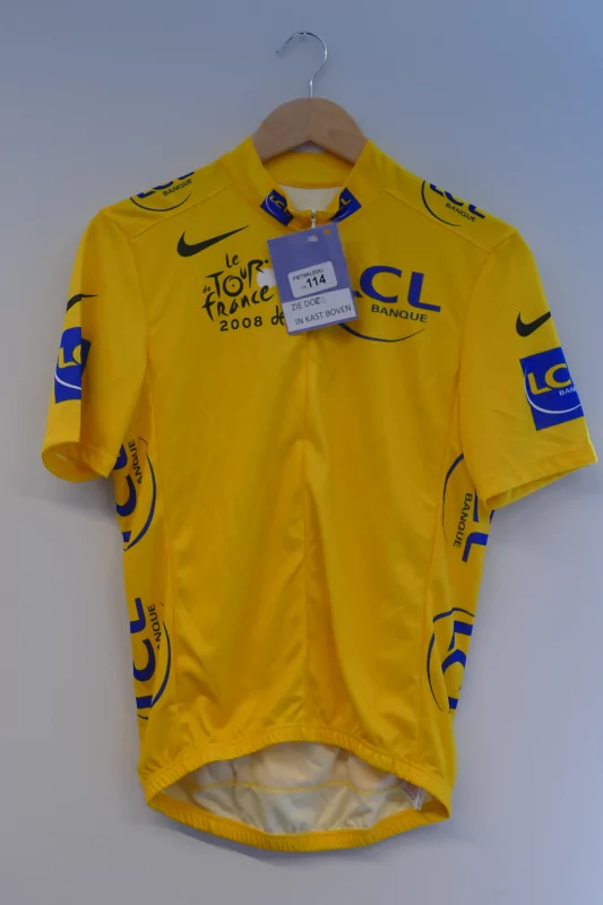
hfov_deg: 27.0
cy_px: 452
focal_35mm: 50
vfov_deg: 39.6
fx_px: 1257
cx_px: 302
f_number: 3.3
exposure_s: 1/80
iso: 320
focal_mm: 18.17
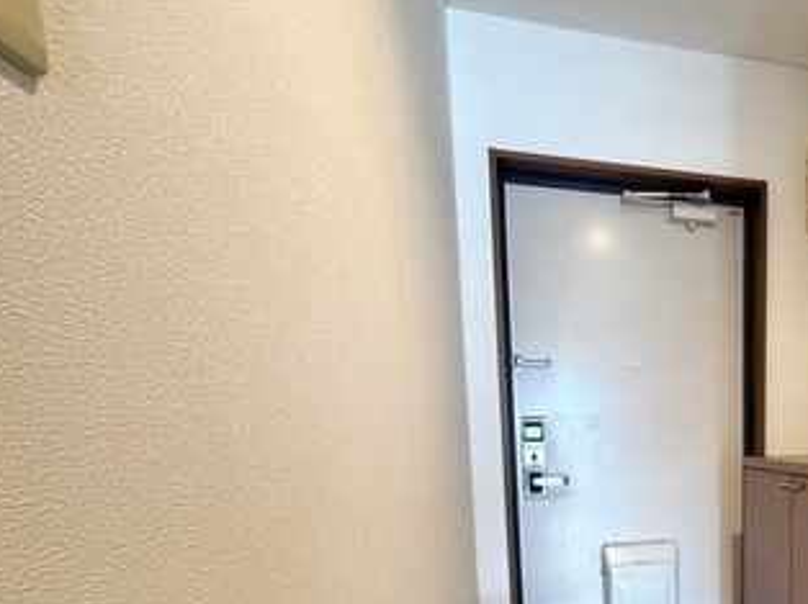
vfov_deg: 50.3
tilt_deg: -7.0
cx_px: 702
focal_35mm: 25
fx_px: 583
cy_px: 511
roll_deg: +0.9
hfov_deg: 60.6
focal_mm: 2.22
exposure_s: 1/40
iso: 1000
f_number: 2.2
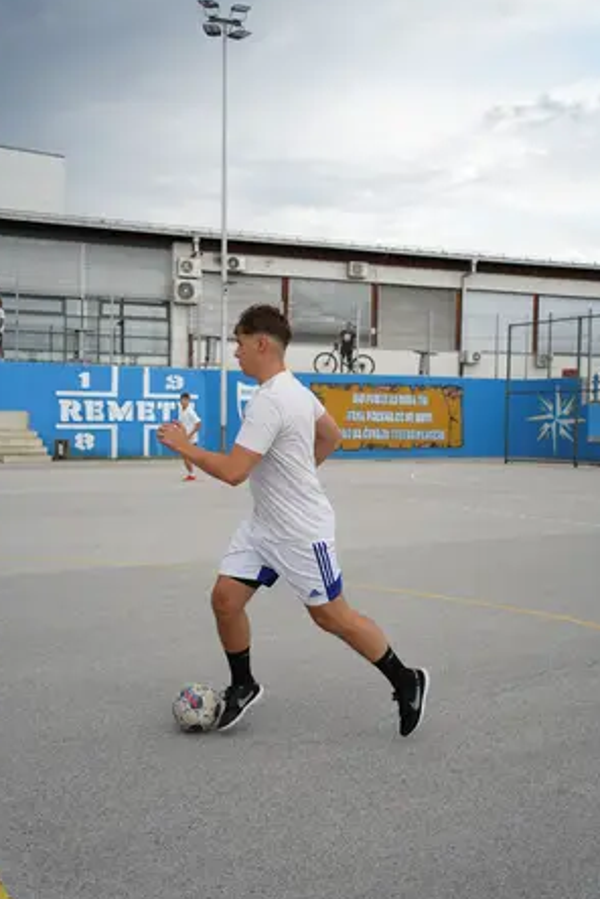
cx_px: 294
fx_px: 1000
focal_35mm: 40
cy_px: 439
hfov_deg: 33.4
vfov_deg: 48.5
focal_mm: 37
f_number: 3.5
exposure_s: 1/1000
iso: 800
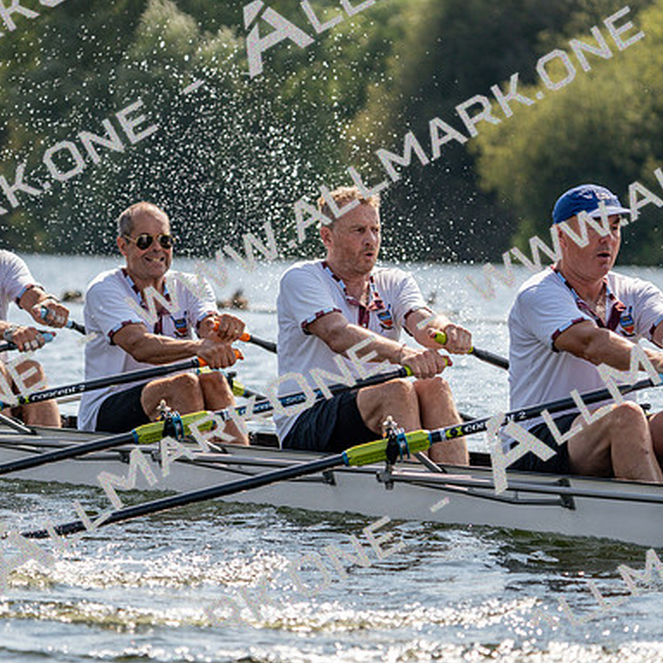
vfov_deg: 6.8
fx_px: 5569
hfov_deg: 6.8
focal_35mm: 257
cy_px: 331
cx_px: 338
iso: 200
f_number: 5.6
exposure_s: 1/1600
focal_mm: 200
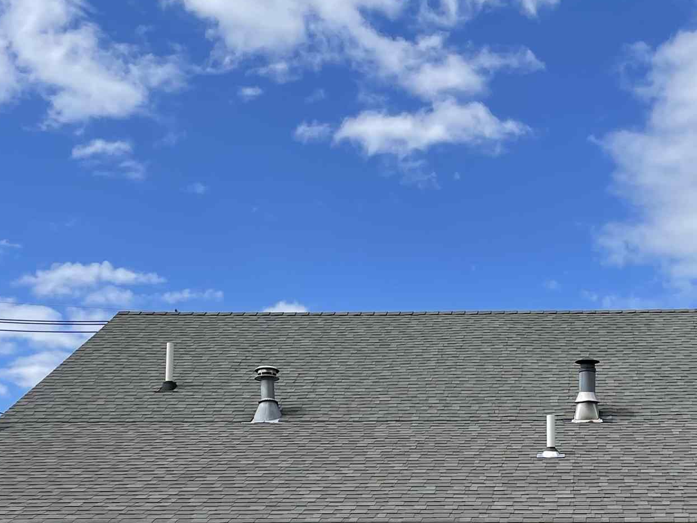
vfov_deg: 22.0
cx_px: 555
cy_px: 539
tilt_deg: +8.5
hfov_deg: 29.6
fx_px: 1289
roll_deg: +0.7
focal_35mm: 64
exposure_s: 1/3401
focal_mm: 4.2
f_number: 1.6
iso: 32
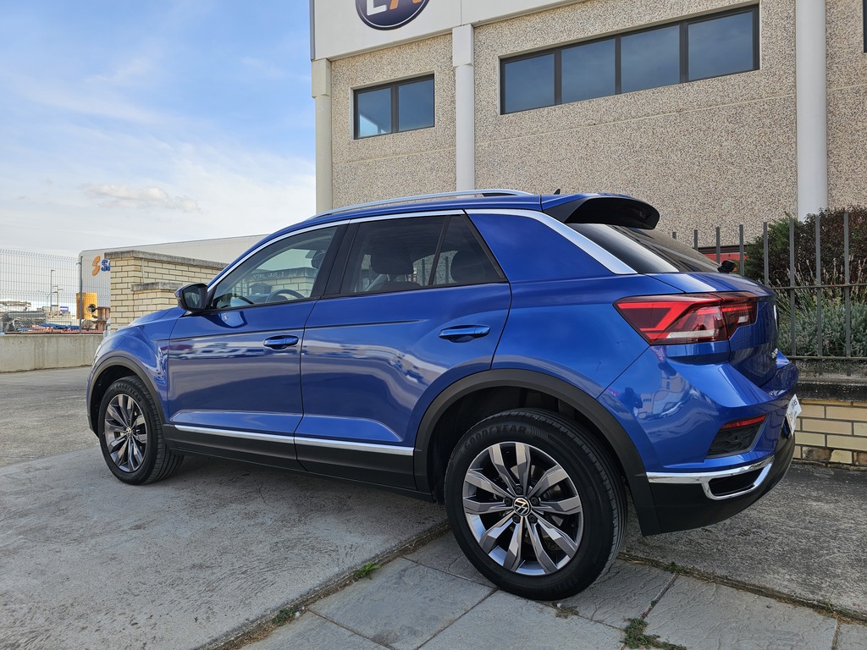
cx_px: 434
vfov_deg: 58.9
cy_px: 325
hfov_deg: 73.9
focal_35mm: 23
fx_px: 576
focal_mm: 6.3
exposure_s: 1/354
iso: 10
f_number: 1.7
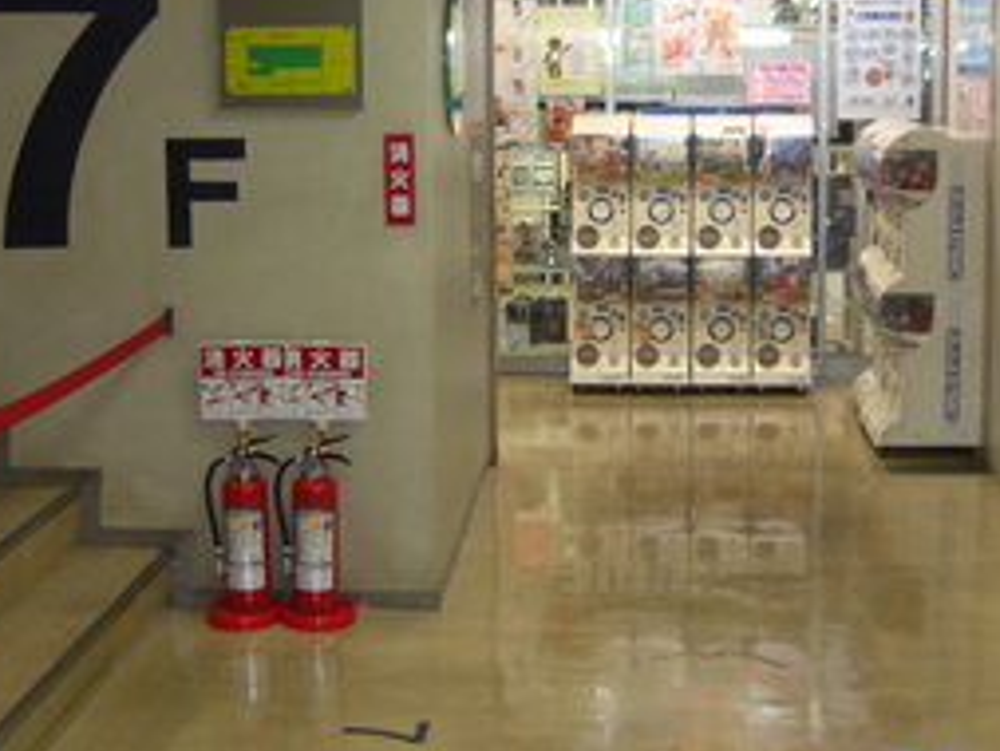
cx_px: 605
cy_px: 237
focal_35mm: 60
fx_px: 1734
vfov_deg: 24.3
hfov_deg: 32.1
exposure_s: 1/40
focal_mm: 7.9
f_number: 2.8
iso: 200
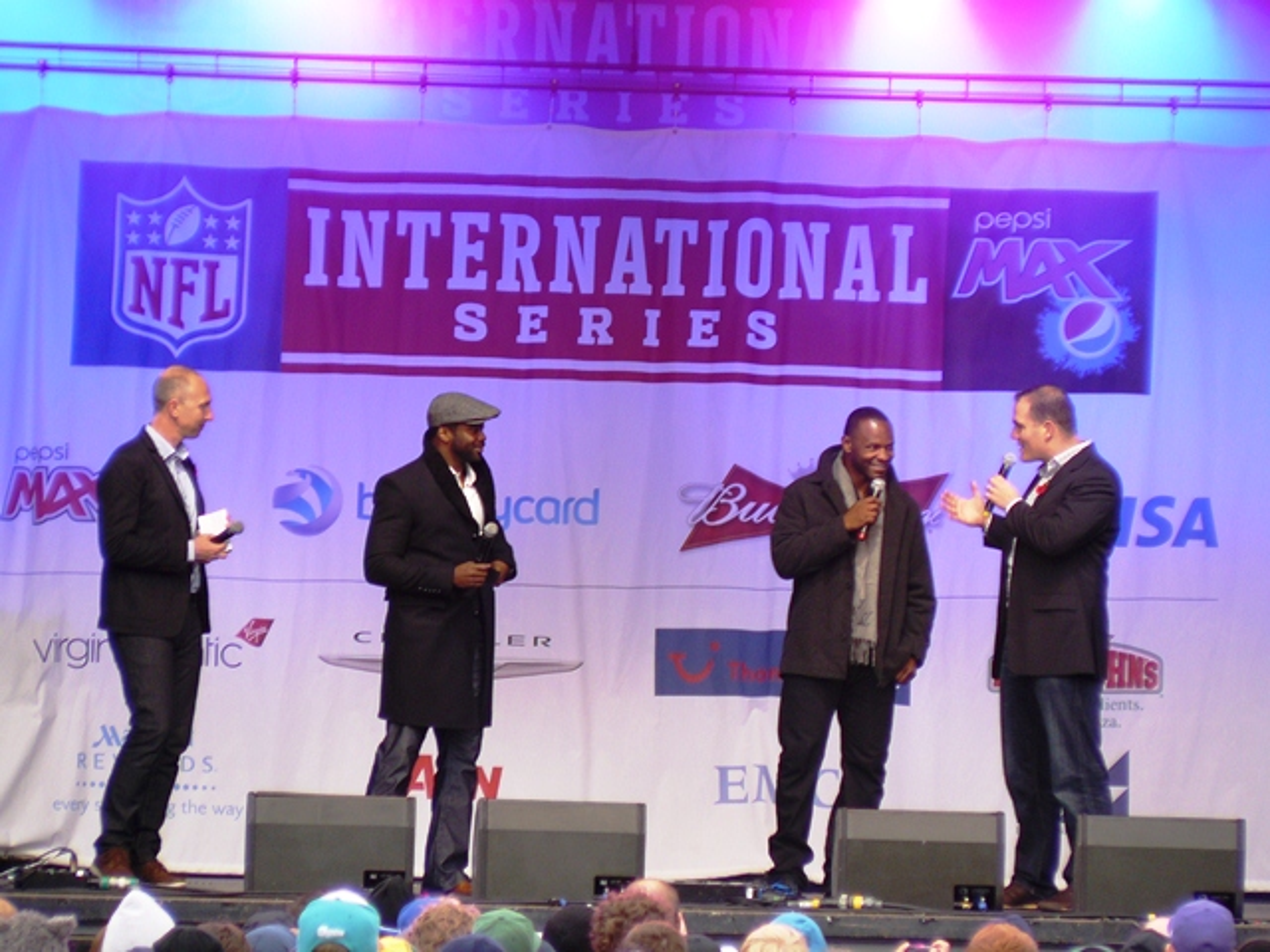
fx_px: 12401
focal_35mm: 338
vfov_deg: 4.4
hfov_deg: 5.9
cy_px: 476
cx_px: 635
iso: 100
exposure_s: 1/50
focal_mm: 56.3
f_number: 3.3
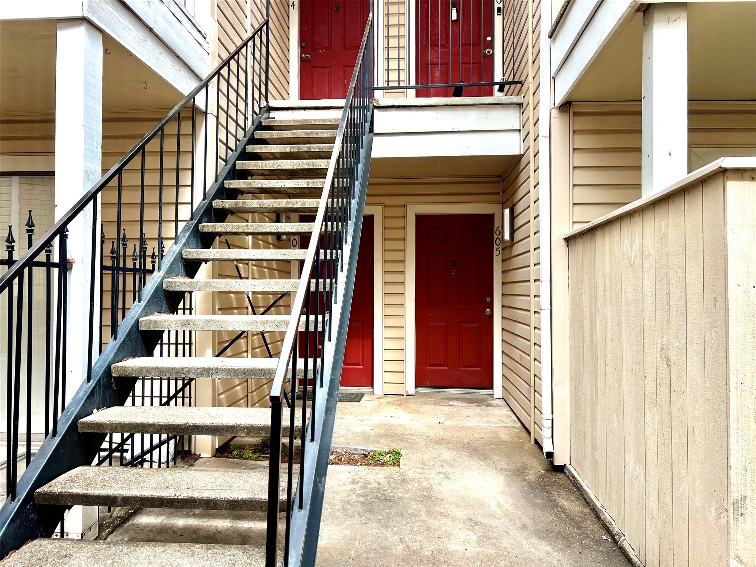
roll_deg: -1.0
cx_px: 378
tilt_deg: +0.5
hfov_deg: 67.3
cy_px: 284
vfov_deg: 53.1
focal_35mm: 26
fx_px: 568
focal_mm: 5.7
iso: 50
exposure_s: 1/1038
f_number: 1.5
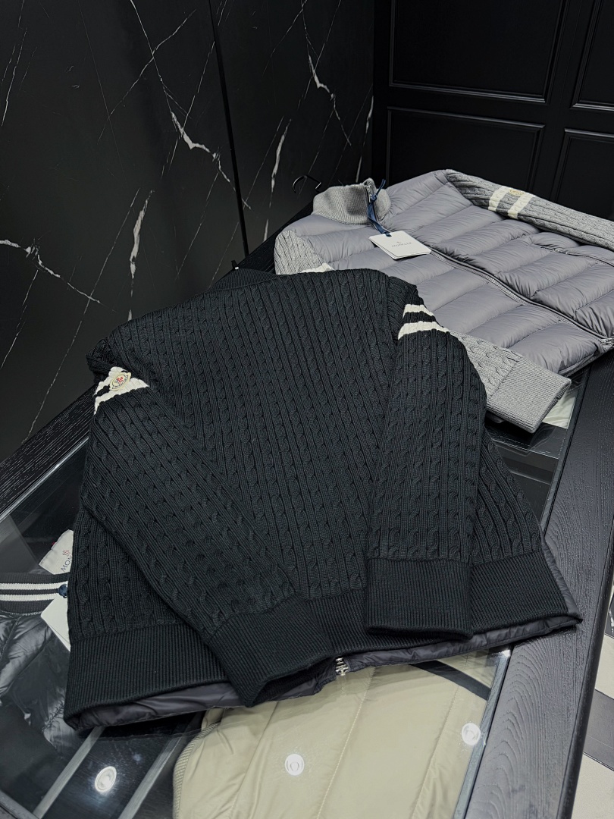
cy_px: 410
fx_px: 568
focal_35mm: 24
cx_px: 307
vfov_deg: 71.6
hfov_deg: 56.8
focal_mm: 6.76
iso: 64
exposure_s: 1/157
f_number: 1.78
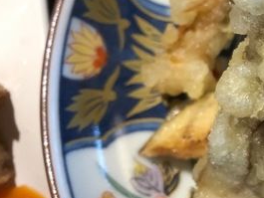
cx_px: 385
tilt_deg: -74.9
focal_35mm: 86
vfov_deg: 17.2
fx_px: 656
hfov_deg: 20.0
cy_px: 87
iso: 32
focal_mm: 4
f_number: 1.8
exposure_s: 1/25
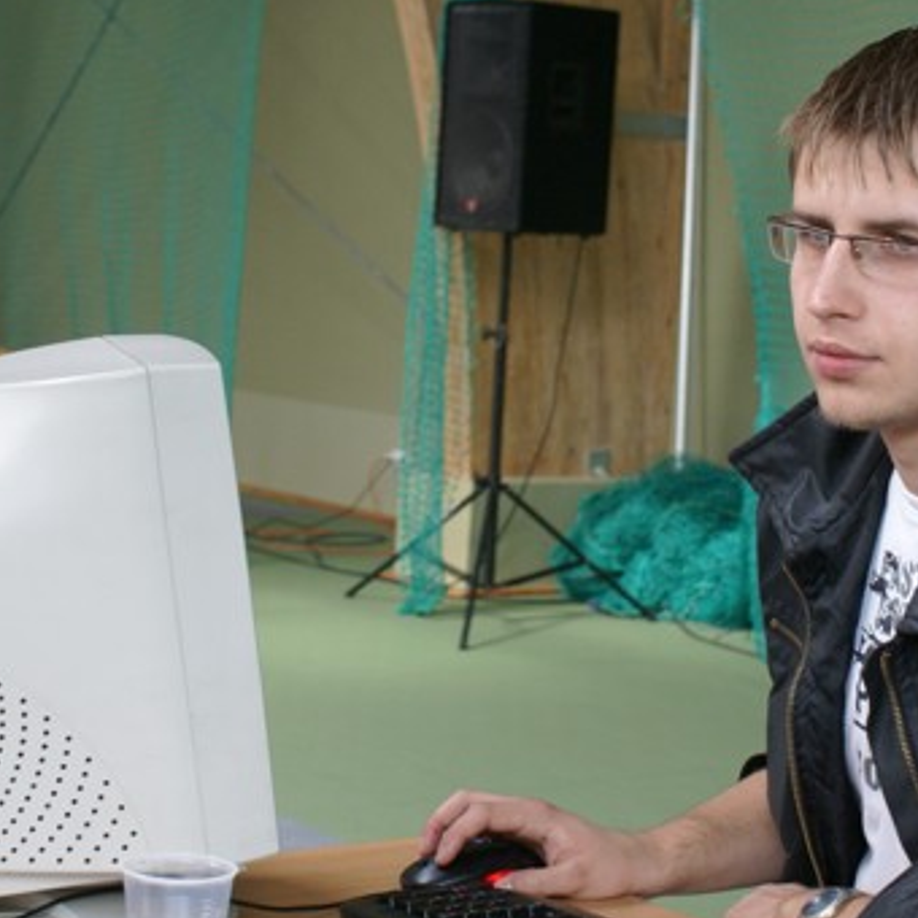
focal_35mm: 92
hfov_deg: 18.9
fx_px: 2757
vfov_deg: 18.9
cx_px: 486
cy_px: 475
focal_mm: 35
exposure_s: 1/30
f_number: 5.6
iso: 400
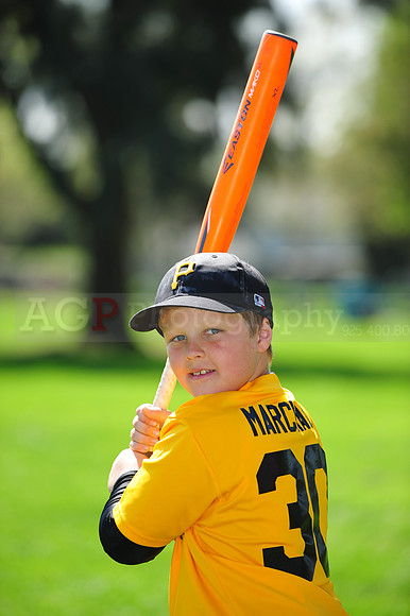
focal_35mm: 200
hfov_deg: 6.9
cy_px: 308
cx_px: 205
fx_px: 3420
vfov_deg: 10.3
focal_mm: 200
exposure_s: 1/640
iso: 200
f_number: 4.5
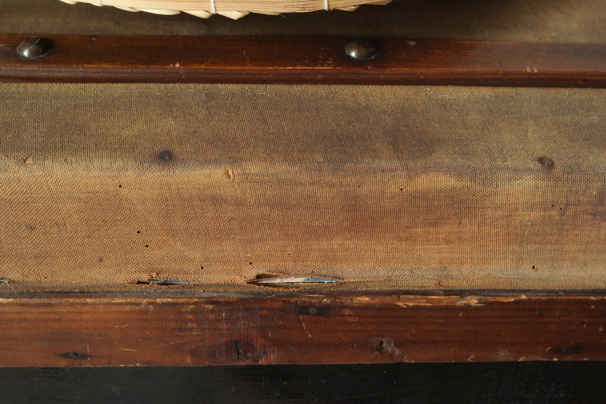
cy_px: 202
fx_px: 724
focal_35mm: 43
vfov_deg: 31.2
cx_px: 303
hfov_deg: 45.4
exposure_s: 1/30
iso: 3200
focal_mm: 28
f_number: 5.6
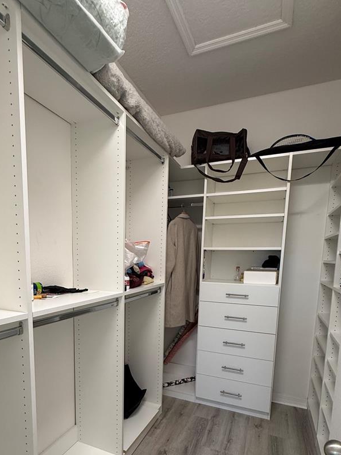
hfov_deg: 63.2
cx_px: 149
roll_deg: -1.0
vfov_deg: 77.0
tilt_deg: -5.6
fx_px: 276
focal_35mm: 21
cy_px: 296
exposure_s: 1/120
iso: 200
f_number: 2.2
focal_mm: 2.22
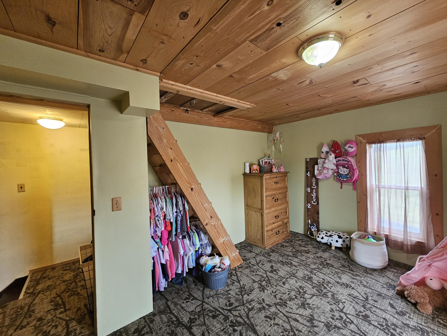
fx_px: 168
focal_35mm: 13
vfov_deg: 89.9
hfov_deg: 106.2
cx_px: 224
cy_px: 168
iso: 400
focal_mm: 2.2
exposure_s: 1/60
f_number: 2.2
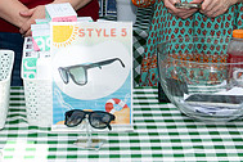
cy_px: -66
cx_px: 44
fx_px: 999
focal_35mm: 148
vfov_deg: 9.1
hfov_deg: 13.8
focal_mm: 48
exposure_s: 1/640
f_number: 7.1
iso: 800
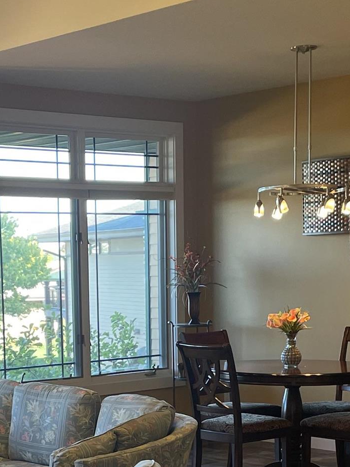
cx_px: 103
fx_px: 1159
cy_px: 426
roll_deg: +1.5
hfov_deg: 17.1
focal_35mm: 86
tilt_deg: -7.3
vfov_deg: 22.2
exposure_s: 1/60
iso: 80
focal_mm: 4.2
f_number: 1.6
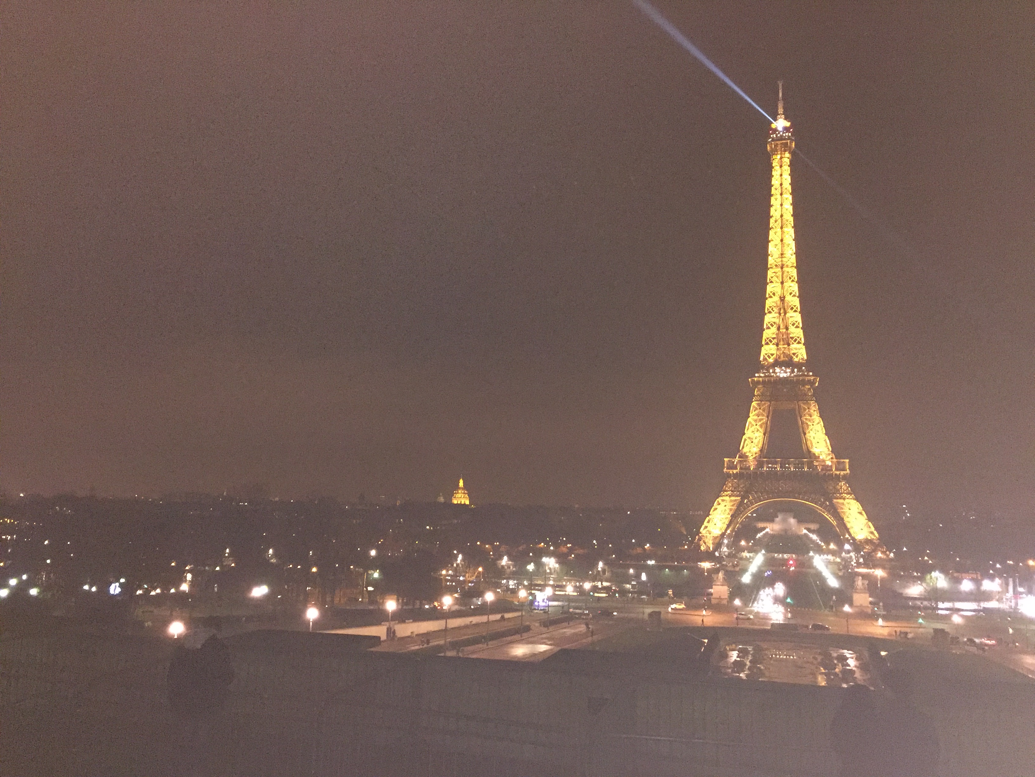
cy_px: 388
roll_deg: -2.1
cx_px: 518
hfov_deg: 61.7
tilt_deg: +8.1
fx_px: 867
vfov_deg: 48.2
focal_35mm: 29
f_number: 2.2
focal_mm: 4.15
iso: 800
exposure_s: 1/17
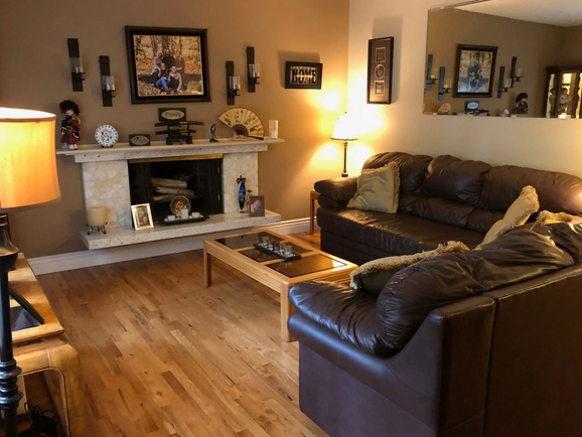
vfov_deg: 45.5
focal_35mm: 31
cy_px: 228
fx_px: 521
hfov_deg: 58.3
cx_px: 276
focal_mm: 3.99
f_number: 1.8
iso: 80
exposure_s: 1/5
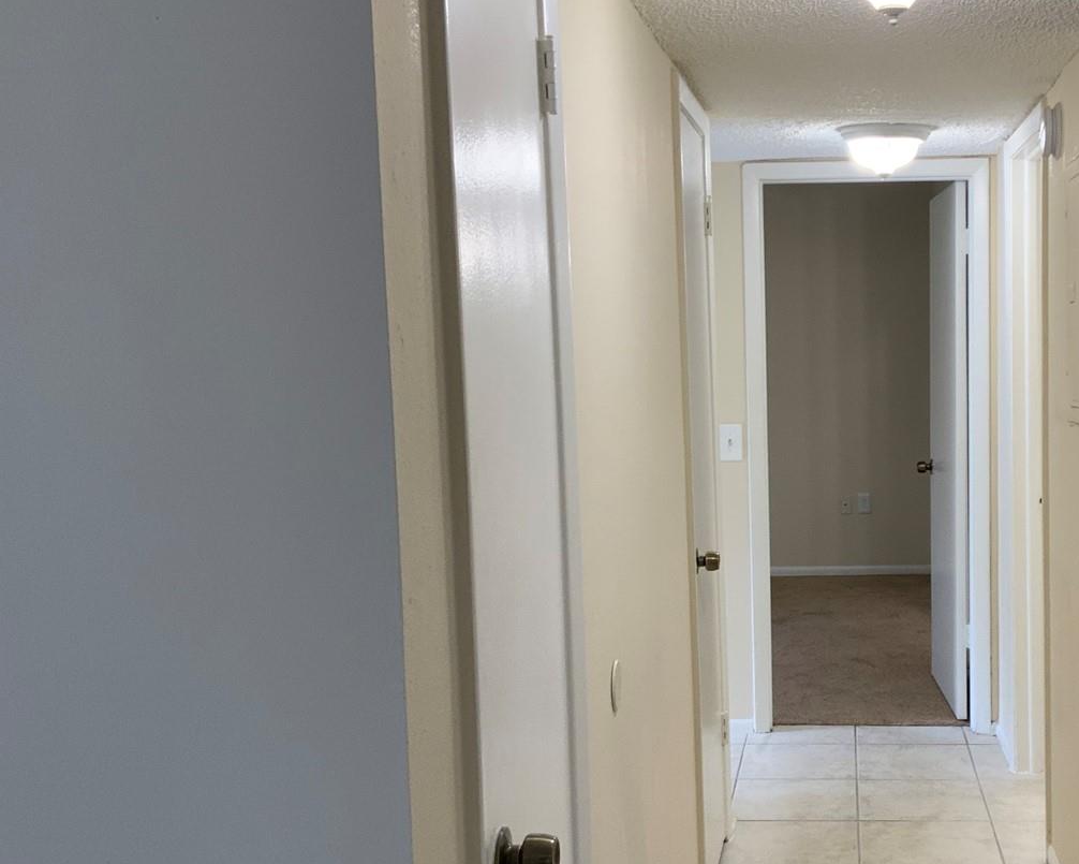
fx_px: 1437
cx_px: 789
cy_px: 487
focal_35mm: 45
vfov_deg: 33.4
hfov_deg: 40.2
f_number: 1.8
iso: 40
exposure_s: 1/60
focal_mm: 3
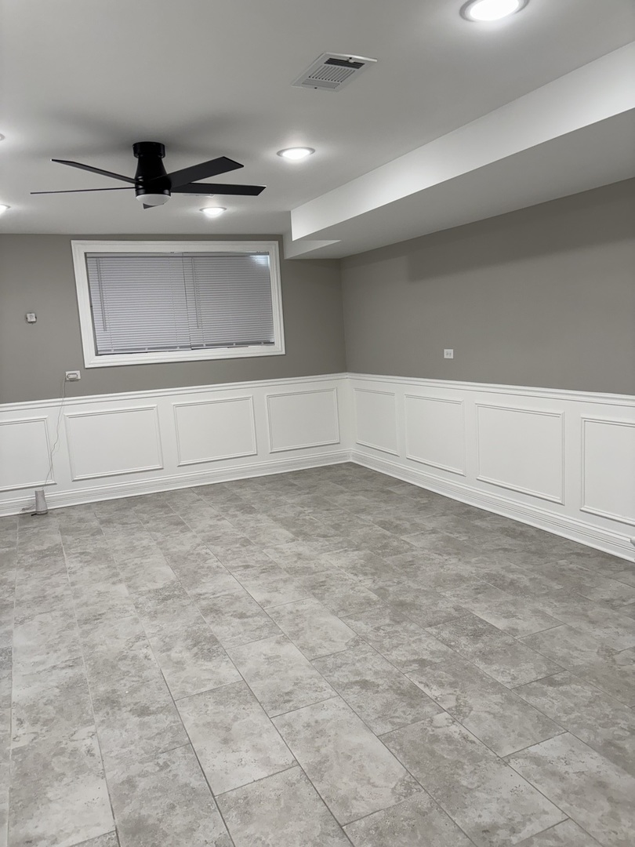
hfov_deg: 53.1
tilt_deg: -11.1
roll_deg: +3.4
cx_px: 318
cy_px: 424
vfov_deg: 67.3
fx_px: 636
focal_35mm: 26
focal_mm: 5.96
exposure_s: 1/120
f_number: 1.6
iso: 80
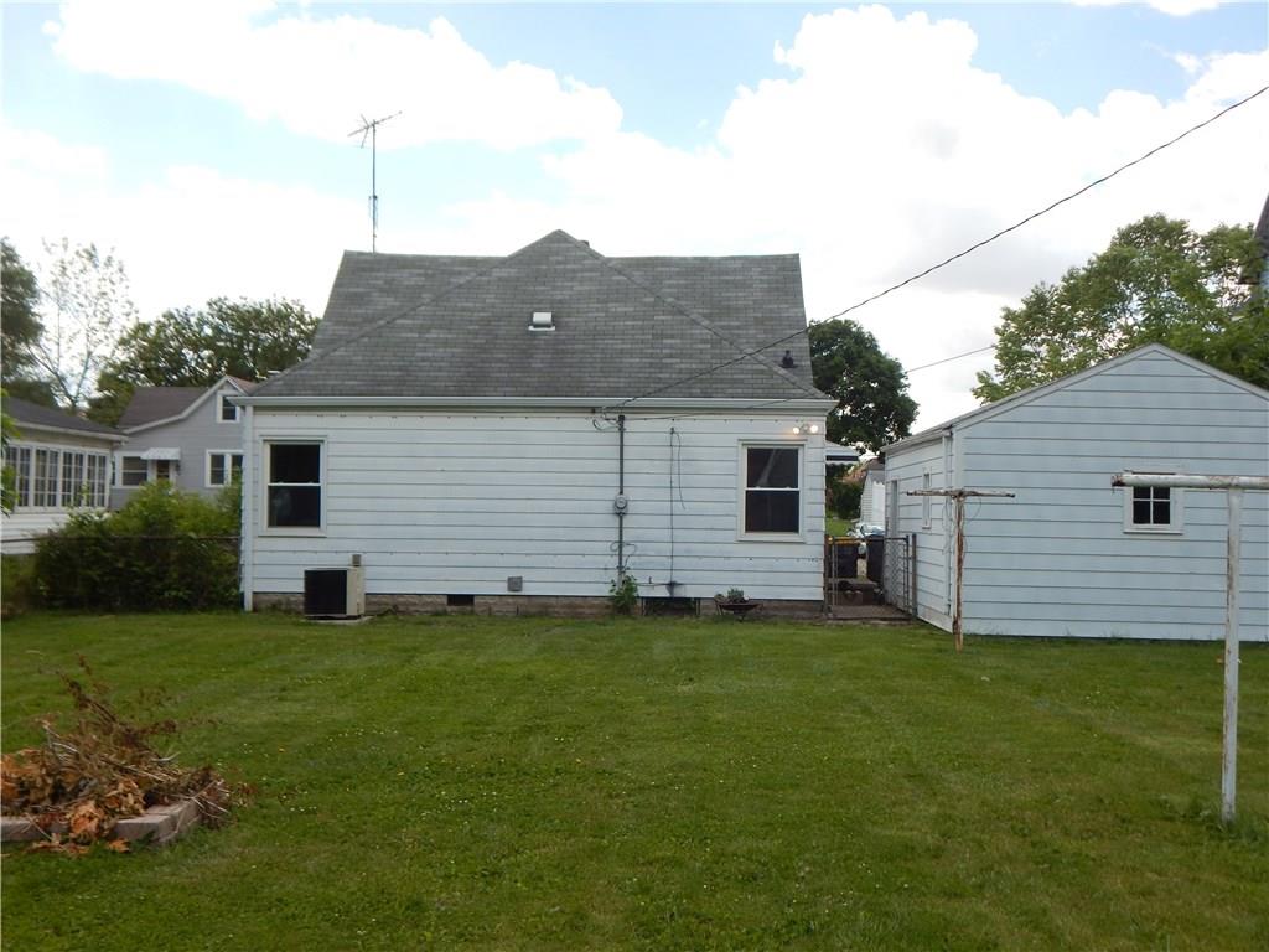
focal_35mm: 38
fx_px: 1393
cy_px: 476
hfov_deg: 49.0
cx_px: 634
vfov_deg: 37.7
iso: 125
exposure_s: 1/640
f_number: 3.4
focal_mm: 6.8
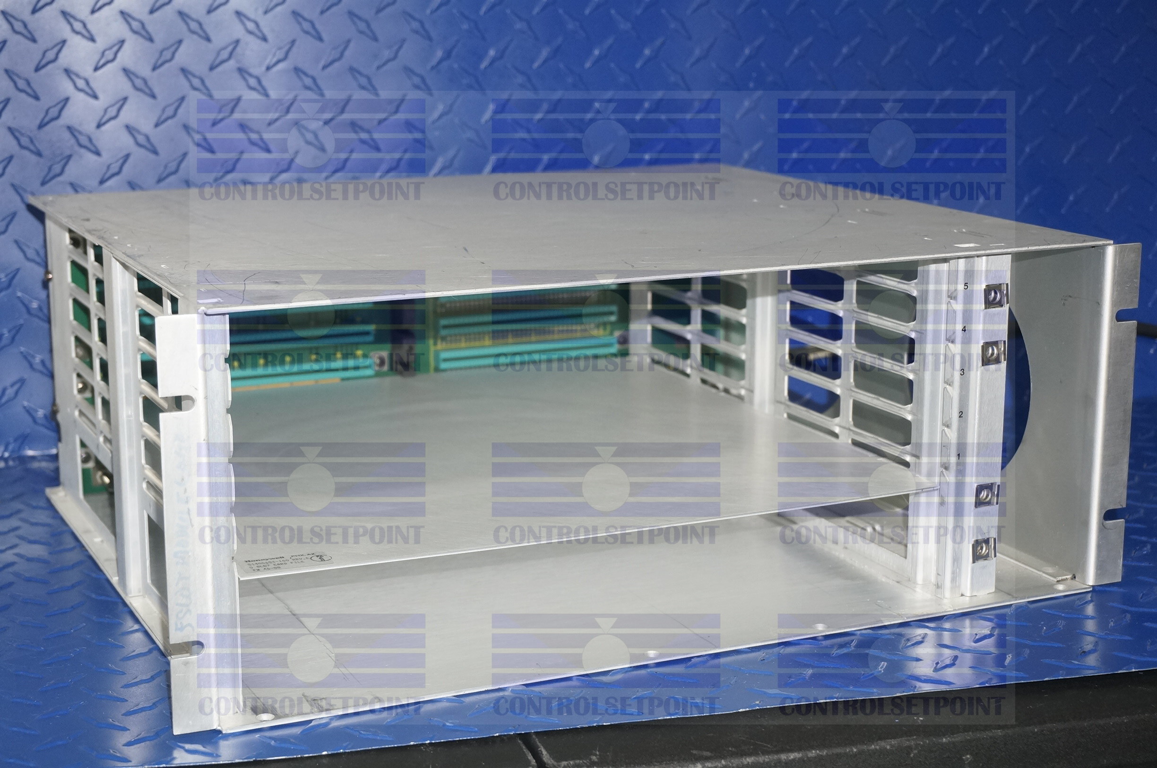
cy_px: 384
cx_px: 578
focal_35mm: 58
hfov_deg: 34.3
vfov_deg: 23.1
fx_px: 1877
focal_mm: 39
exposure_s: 1/60
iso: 800
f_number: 5.6
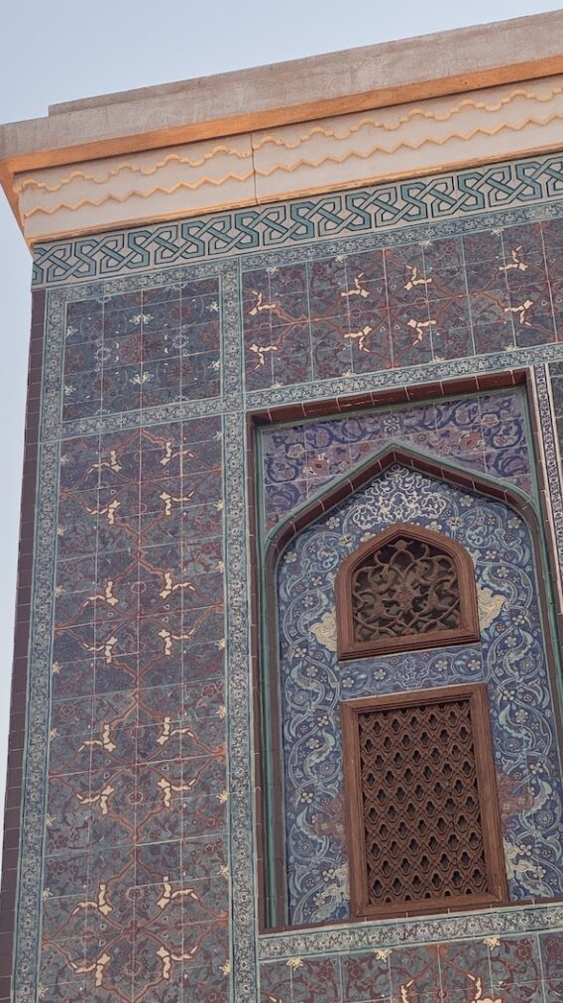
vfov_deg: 25.0
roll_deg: +1.0
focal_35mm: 85
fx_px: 2258
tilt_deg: +38.8
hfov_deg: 14.2
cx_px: 191
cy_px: 502
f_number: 2.8
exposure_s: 1/74
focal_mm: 9
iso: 160
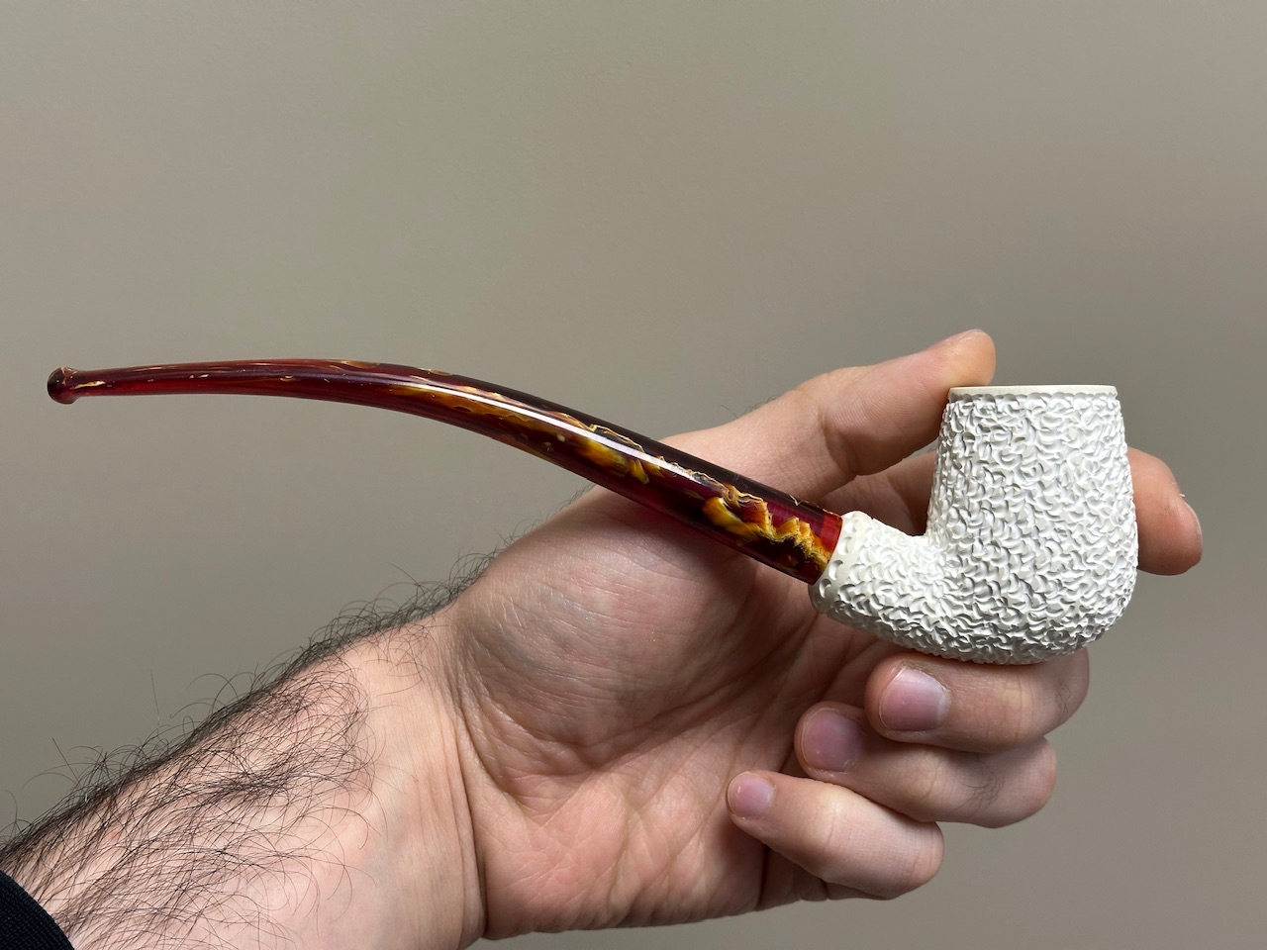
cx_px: 634
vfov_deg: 30.3
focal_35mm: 48
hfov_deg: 39.7
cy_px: 475
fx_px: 1757
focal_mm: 6.86
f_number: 1.78
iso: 80
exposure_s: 1/96
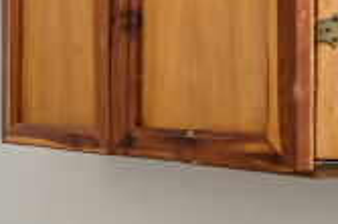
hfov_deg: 18.0
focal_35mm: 72
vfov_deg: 18.9
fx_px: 675
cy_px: 95
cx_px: -356
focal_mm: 16
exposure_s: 1/15
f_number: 8
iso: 320
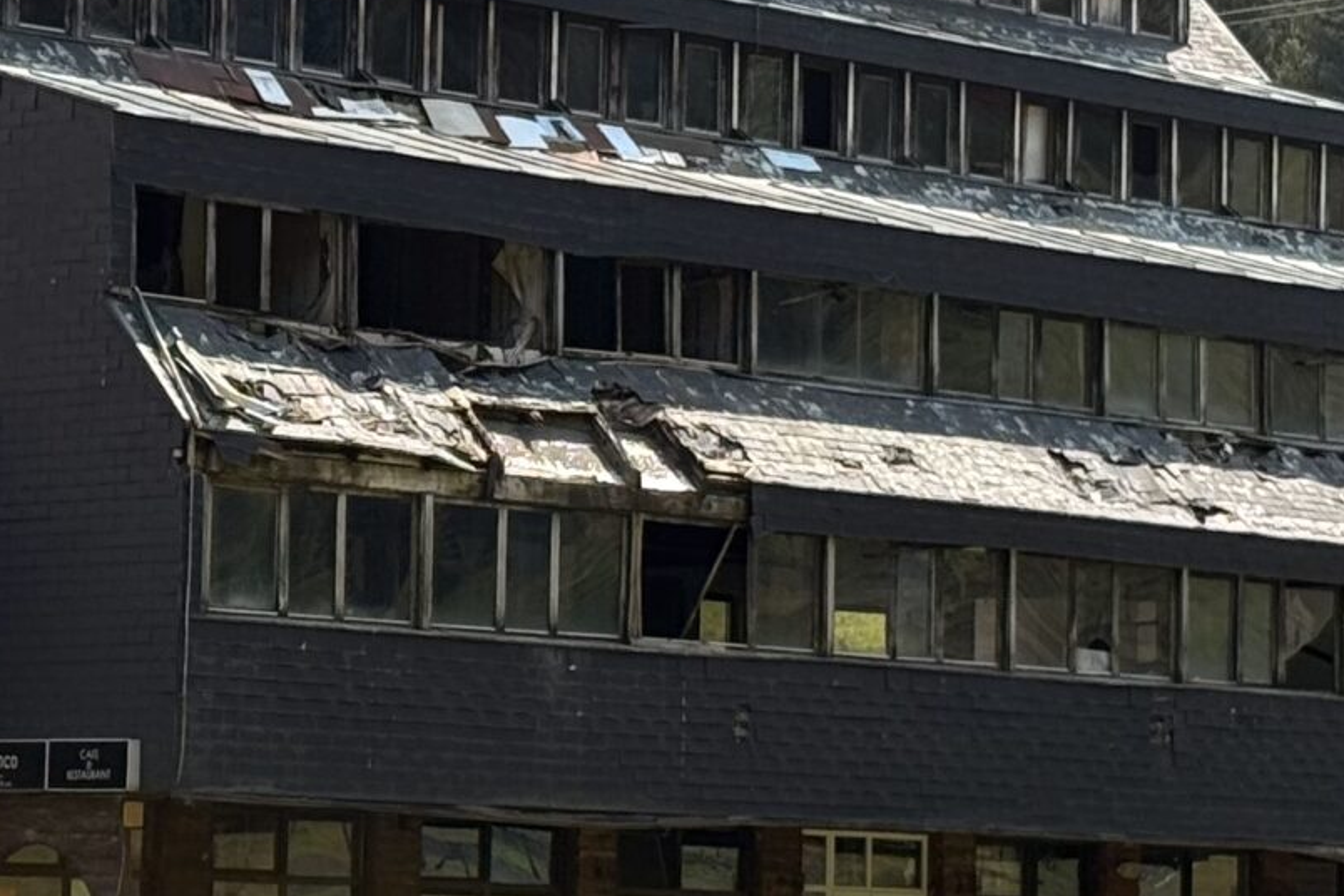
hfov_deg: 12.9
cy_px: 403
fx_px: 5936
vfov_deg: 8.6
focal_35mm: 159
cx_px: 384
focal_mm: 6.76
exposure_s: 1/3096
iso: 100
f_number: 1.78
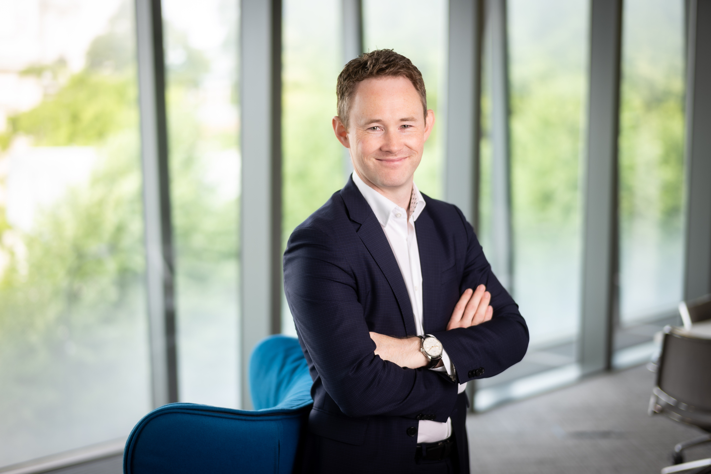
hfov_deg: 39.6
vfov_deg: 27.0
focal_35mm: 50
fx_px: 987
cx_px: 356
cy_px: 237
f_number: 1.4
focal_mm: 50
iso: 100
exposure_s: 1/180
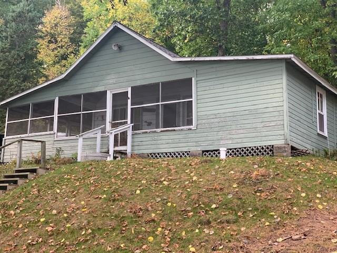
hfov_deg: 36.8
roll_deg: -1.8
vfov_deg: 28.0
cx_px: 168
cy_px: 126
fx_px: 506
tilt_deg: +10.4
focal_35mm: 52
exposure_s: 1/122
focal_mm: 6
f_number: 2.4
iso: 32
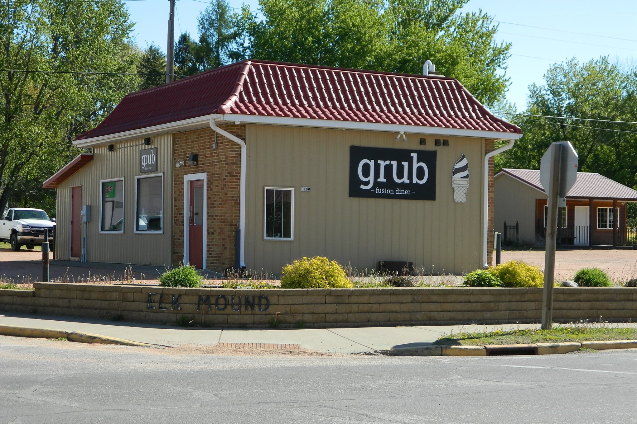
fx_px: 1292
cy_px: 229
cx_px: 318
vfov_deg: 18.7
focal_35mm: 73
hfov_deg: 27.7
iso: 80
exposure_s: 1/400
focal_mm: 12.6
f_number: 4
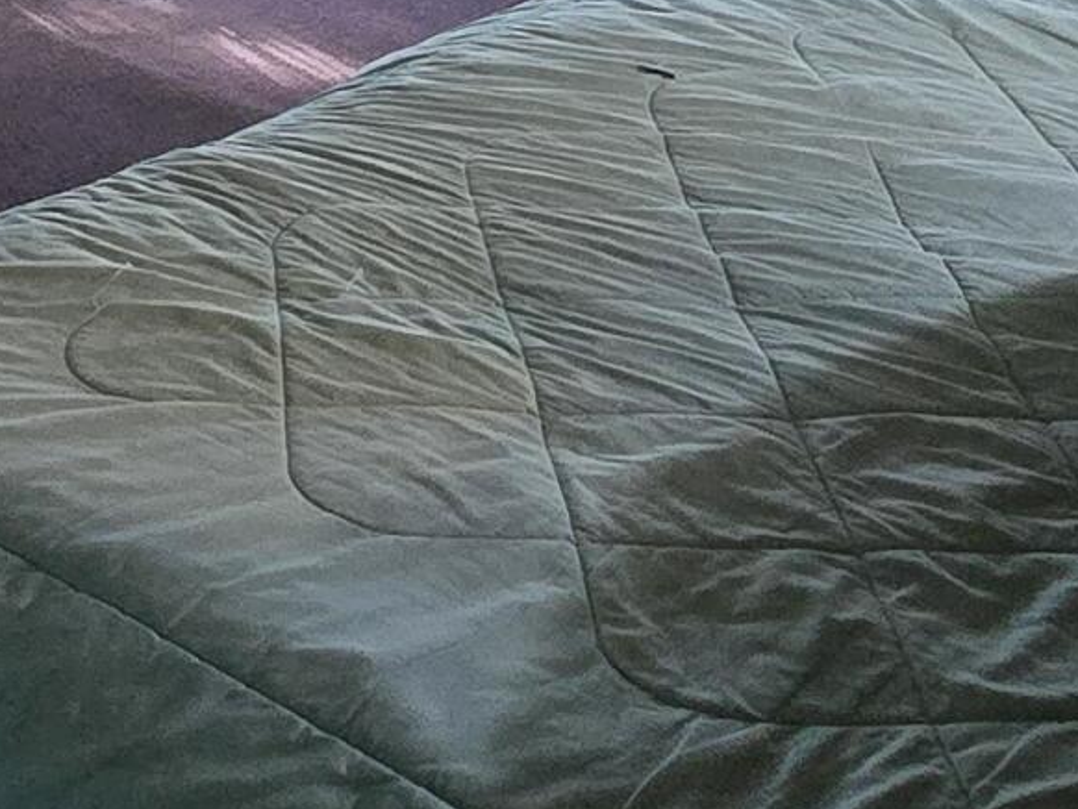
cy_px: -359
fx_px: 2087
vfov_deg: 19.5
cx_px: -165
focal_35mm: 67
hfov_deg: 26.3
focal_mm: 2.2
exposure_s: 1/60
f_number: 2.2
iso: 1600
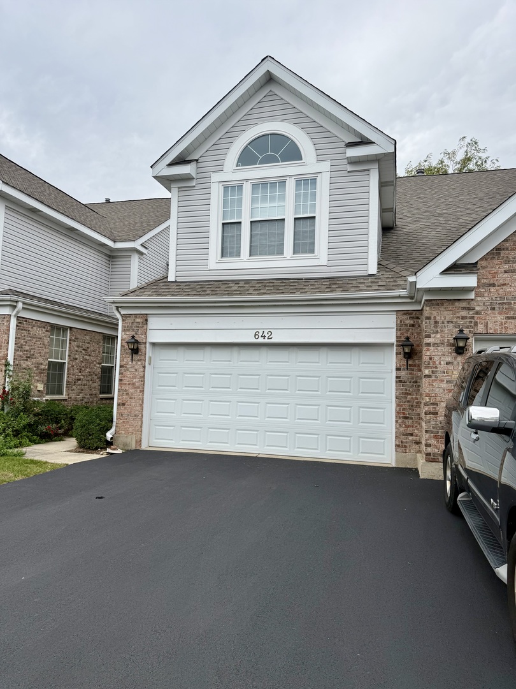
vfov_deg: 71.6
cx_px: 258
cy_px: 344
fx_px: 477
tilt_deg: +5.9
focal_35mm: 24
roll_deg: -2.7
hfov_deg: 56.8
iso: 80
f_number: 1.78
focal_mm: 6.76
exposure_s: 1/1727
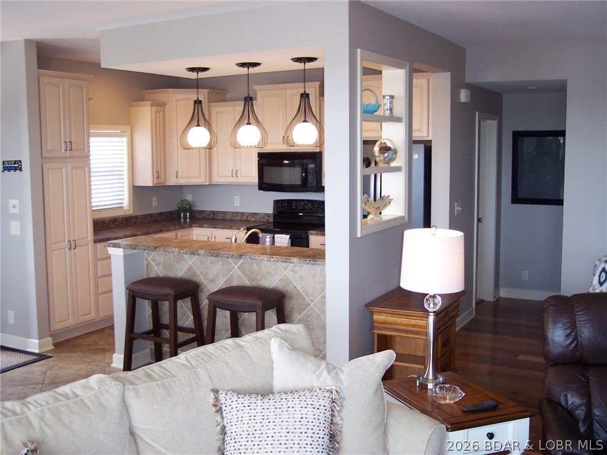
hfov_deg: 49.0
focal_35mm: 38
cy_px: 228
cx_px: 304
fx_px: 666
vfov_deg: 37.7
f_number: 2.8
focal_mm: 8
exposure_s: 1/30
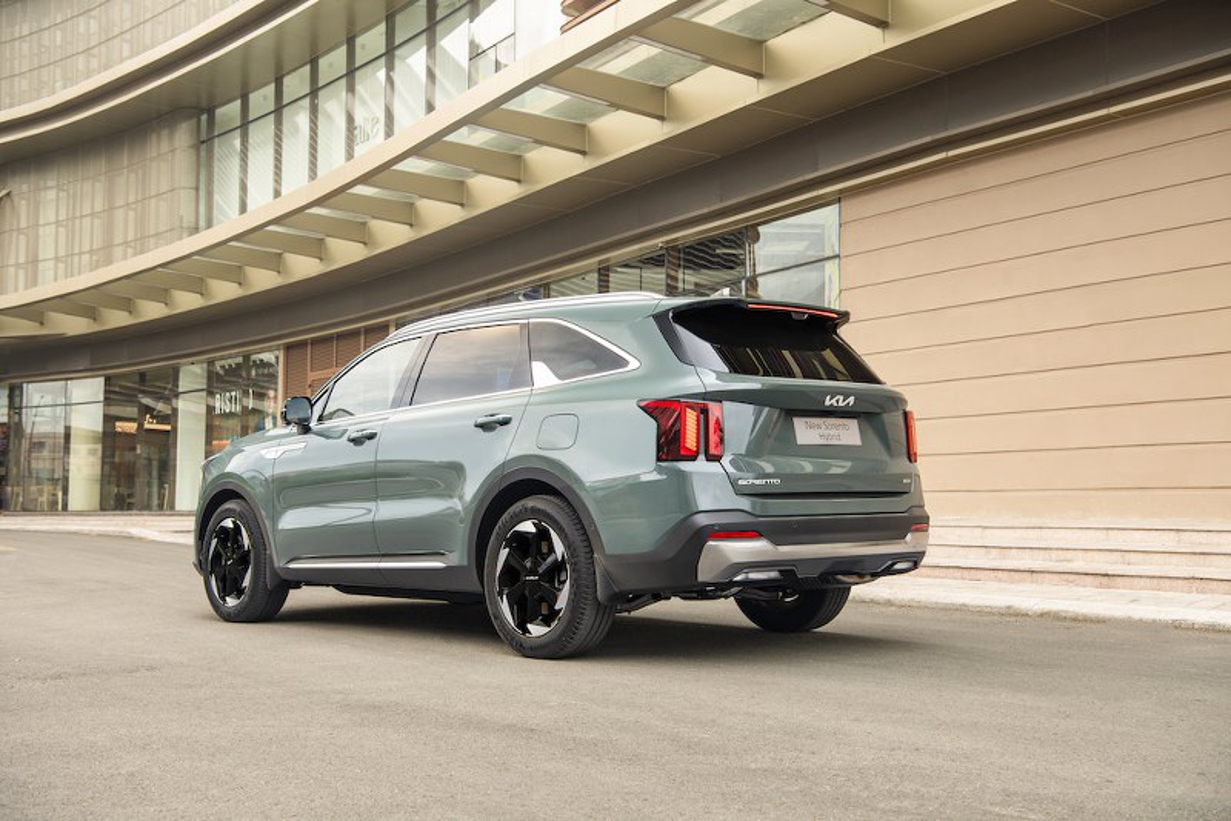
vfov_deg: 30.5
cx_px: 616
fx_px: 1505
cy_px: 410
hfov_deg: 44.5
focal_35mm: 44
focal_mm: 44
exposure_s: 1/200
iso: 500
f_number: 5.6
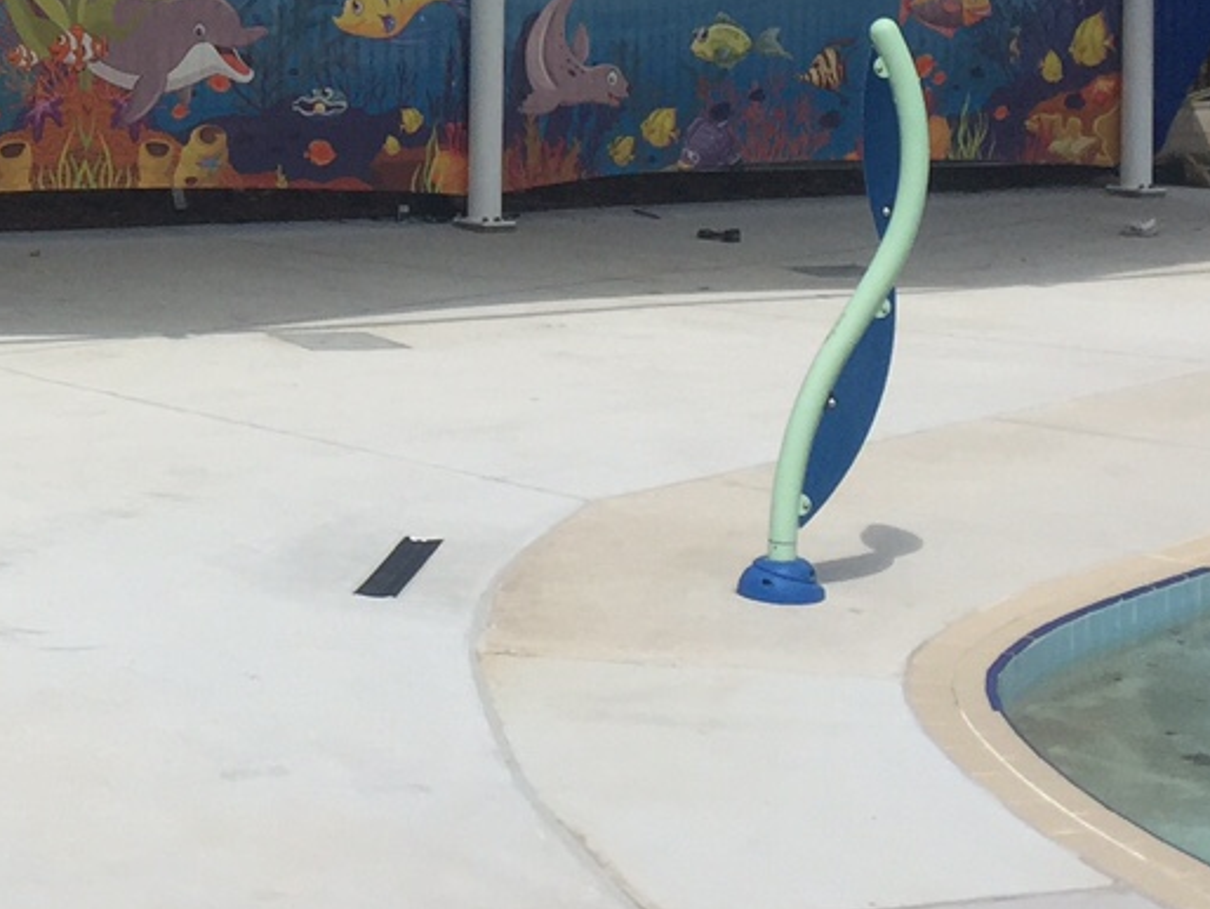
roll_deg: -2.2
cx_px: 49
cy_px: -132
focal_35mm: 92
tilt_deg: -0.4
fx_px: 3217
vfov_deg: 15.6
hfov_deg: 20.7
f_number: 2.2
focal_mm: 4.15
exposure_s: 1/3968
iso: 32
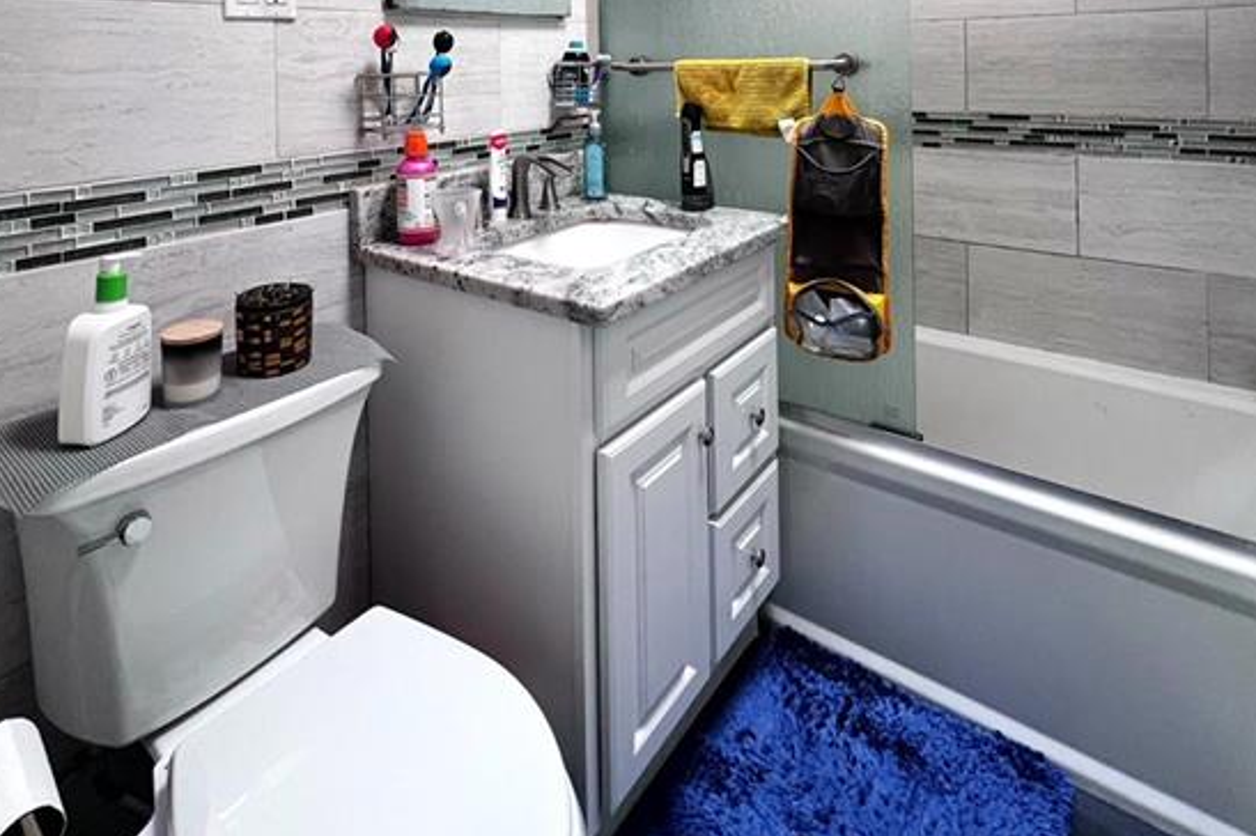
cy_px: 71
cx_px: 611
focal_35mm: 19
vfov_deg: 55.2
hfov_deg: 86.9
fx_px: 662
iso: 125
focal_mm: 1.57
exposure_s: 1/99
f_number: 1.8
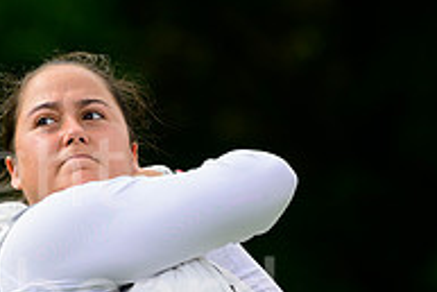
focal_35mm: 963
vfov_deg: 1.4
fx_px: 11698
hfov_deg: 2.1
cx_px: -14
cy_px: 318
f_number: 6.3
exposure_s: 1/1600
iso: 800
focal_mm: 320
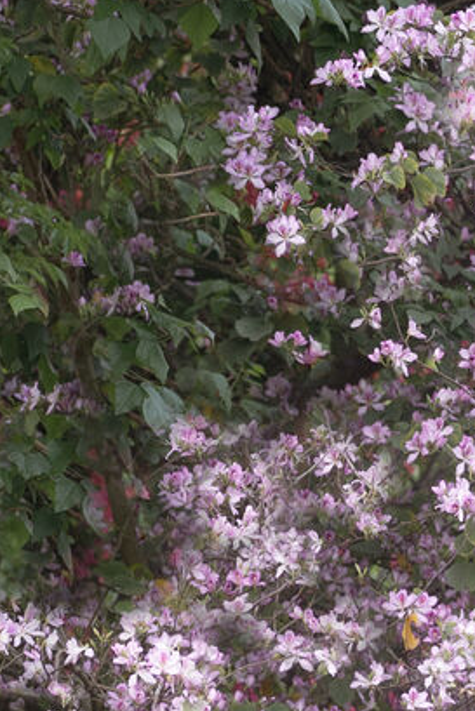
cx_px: 66
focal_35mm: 625
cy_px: 556
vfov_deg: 3.3
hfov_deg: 2.2
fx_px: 12358
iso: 160
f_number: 2.8
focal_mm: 142
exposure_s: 1/640
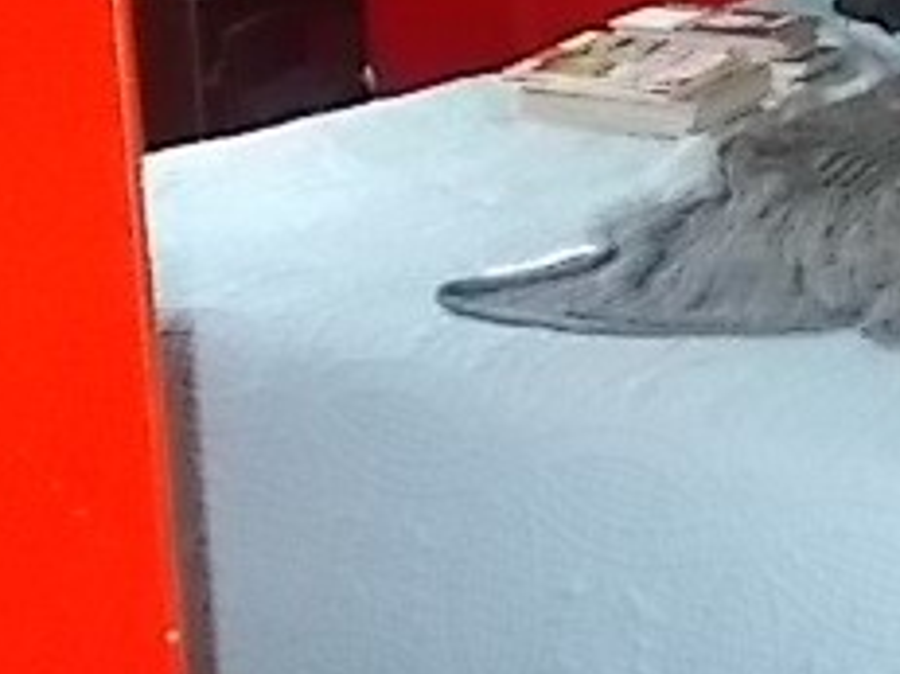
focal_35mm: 72
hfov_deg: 23.7
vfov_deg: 20.0
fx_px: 1871
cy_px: 70
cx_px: 1184
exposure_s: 1/25
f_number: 3.2
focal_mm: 4.6
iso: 400
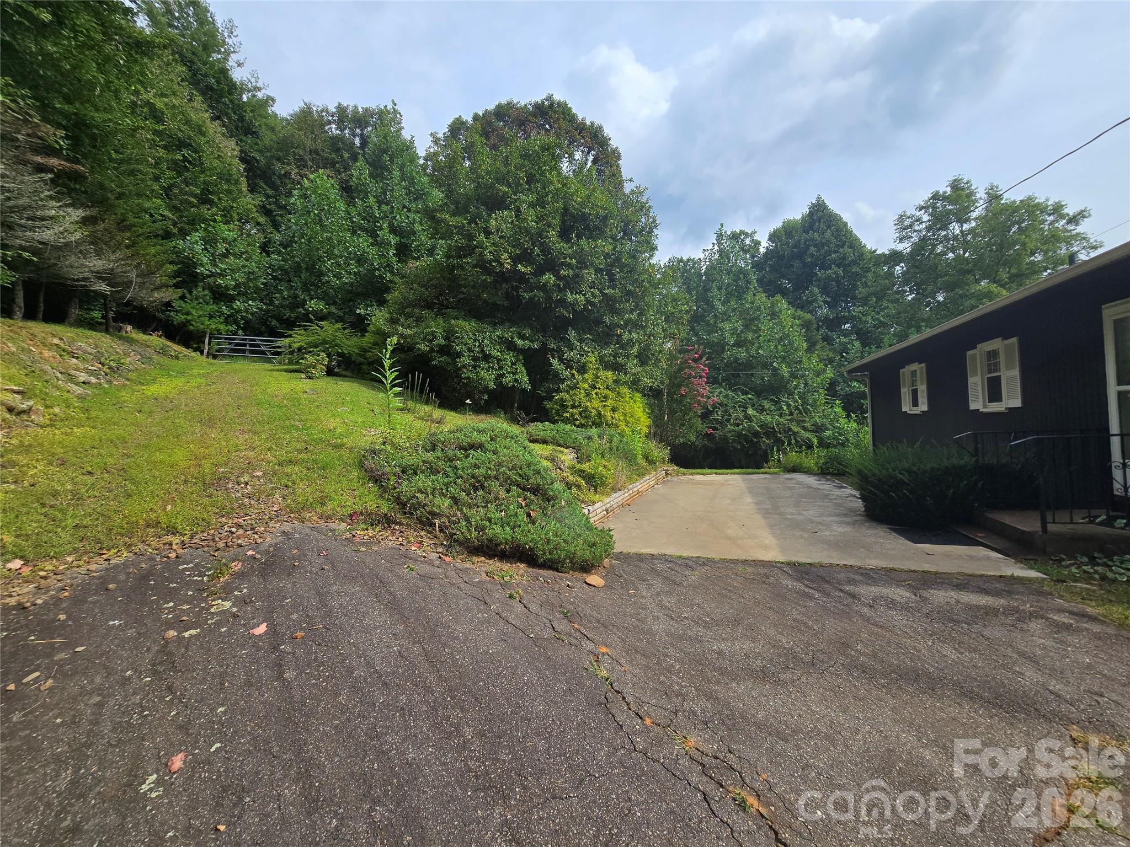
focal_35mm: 13
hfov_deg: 106.2
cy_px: 424
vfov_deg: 89.9
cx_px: 565
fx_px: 424
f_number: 2.2
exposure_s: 1/1554
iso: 50
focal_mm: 2.2
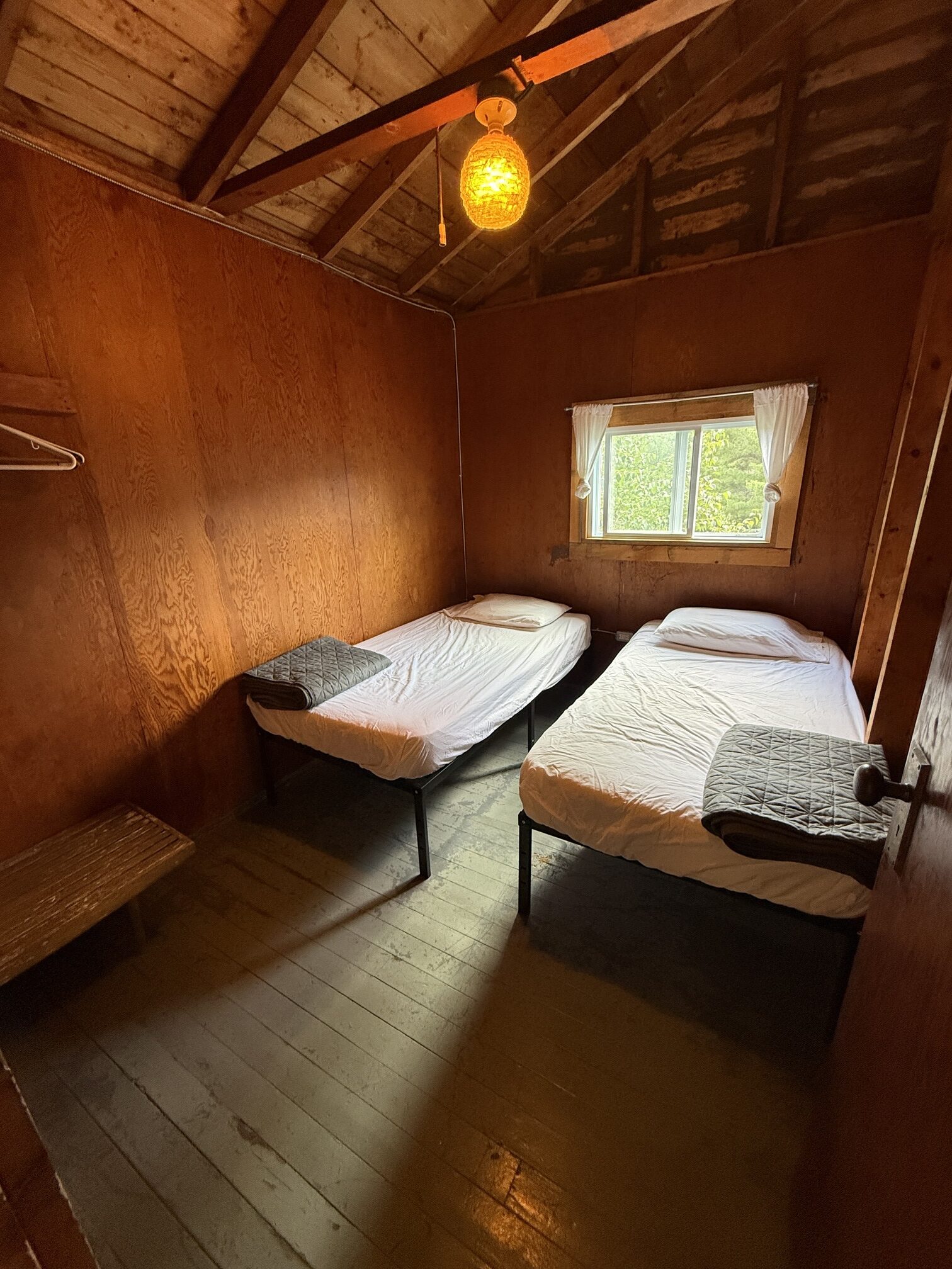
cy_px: 634
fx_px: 513
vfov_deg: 102.1
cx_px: 476
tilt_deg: -17.0
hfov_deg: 85.7
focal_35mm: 14
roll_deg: +1.6
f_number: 2.2
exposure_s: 1/60
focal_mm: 2.22
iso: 250
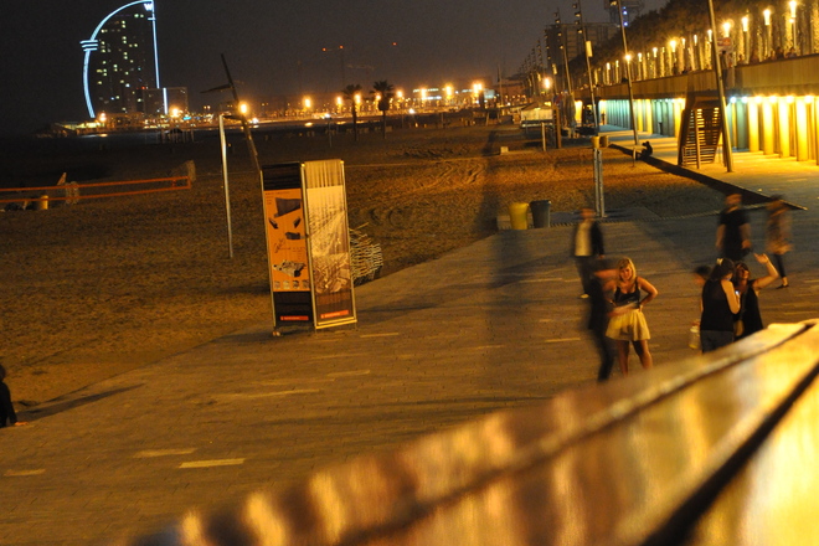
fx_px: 1433
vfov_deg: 21.6
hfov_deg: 31.9
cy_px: 273
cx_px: 410
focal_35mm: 63
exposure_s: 1/3
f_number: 5.3
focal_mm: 42
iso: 1600
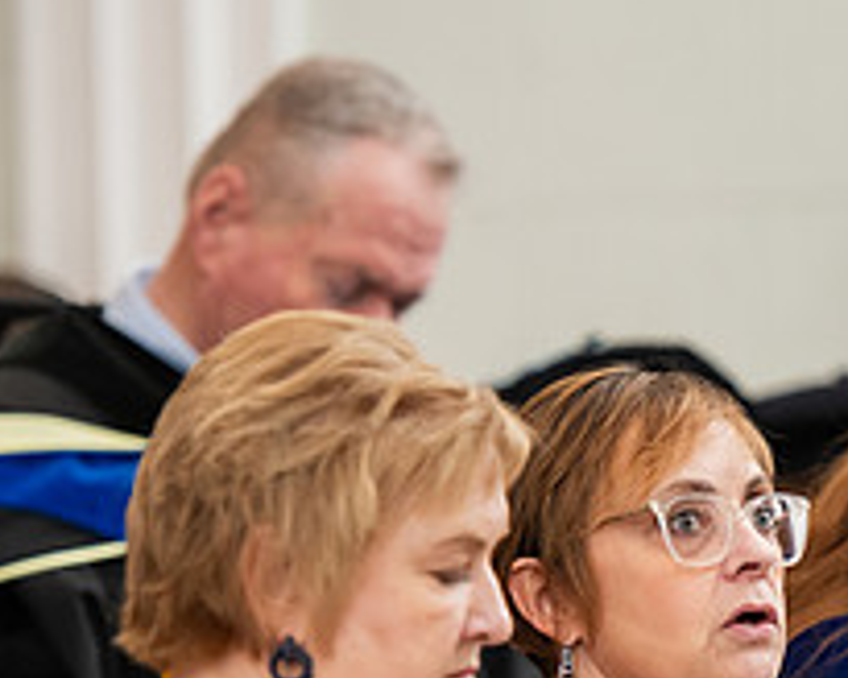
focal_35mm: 424
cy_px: 635
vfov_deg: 3.6
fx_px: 10641
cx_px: 865
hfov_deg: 4.6
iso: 1250
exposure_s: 1/200
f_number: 3.5
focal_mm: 160
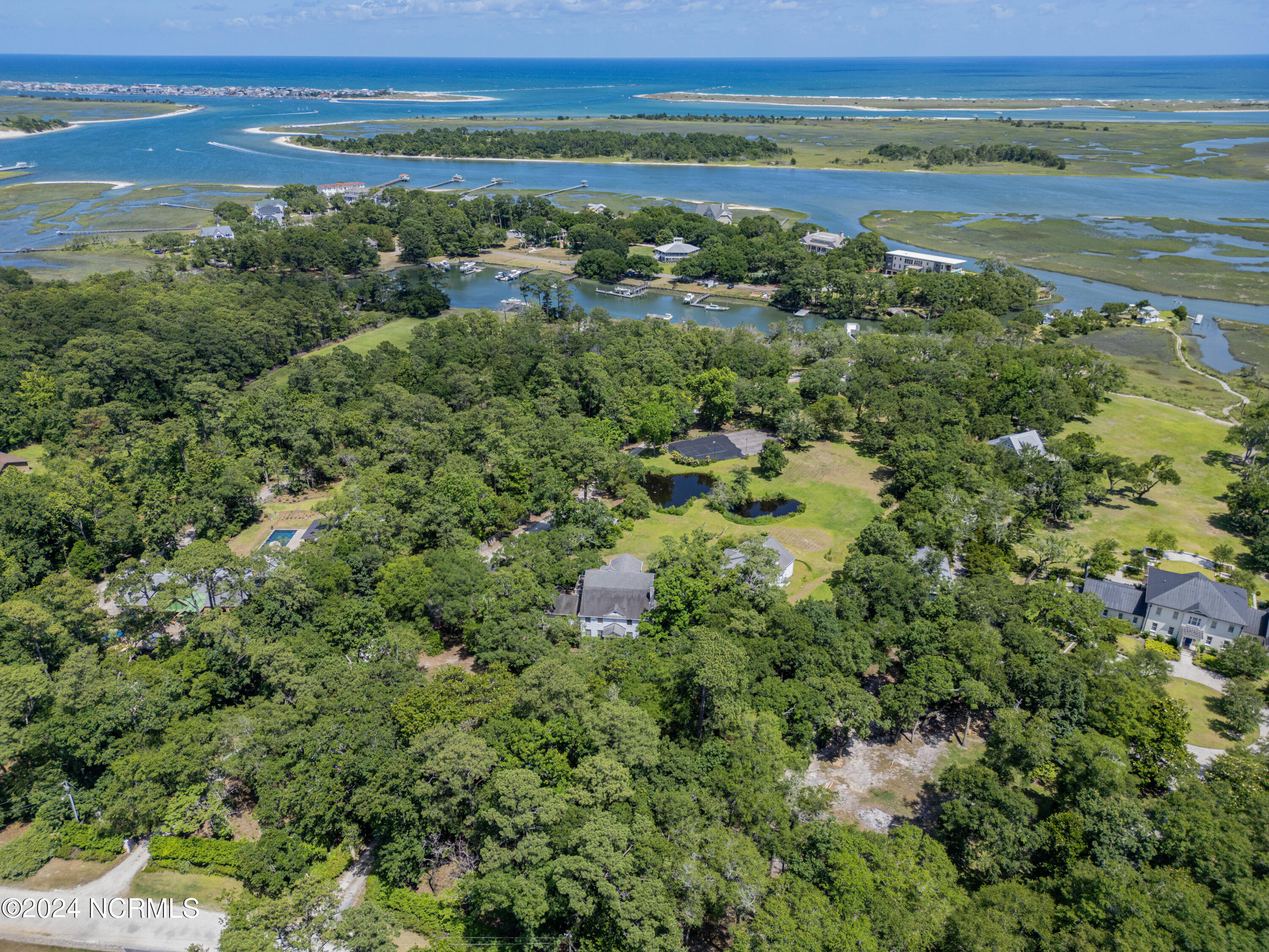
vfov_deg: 56.8
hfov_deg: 71.6
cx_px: 634
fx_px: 880
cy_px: 476
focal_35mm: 24
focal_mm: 6.72
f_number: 1.7
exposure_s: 1/1600
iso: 110
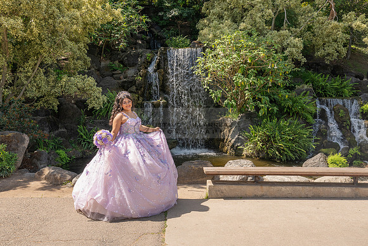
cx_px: 169
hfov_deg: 68.3
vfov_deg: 48.8
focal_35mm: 26
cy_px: 118
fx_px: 271
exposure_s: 1/200
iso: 200
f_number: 9
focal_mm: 24
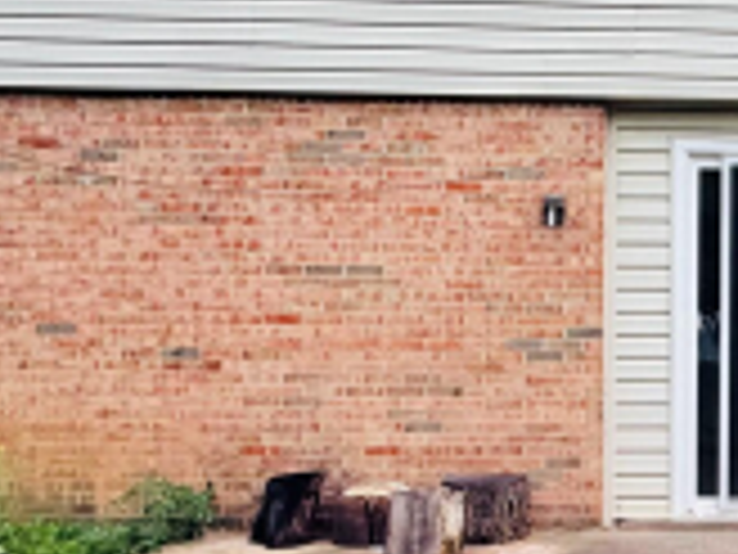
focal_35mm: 57
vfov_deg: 25.6
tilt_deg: +0.1
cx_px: 772
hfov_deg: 30.8
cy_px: 302
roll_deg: -0.2
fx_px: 1215
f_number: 2.2
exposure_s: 1/121
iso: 125
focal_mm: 2.22
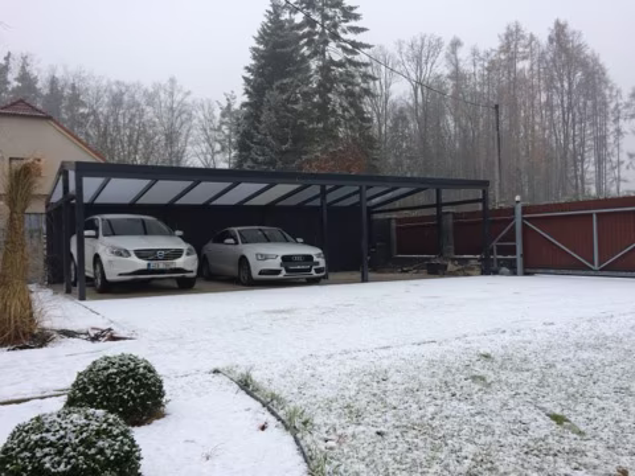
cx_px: 318
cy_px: 238
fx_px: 532
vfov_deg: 48.2
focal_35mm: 29
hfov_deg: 61.7
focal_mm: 4.15
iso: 64
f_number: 2.2
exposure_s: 1/100
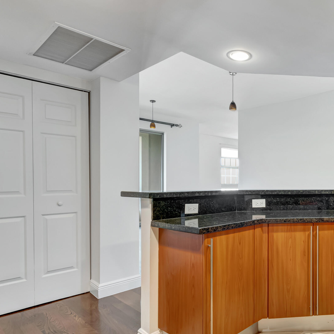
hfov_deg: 58.5
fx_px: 262
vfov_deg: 64.9
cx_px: 280
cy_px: 184
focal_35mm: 24
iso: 1000
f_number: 8
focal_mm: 10
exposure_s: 1/6
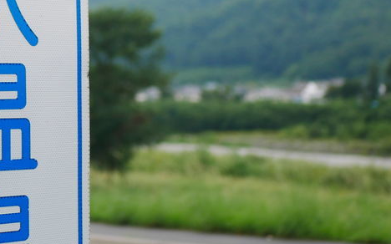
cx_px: 79
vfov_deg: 9.5
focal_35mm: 136
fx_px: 1449
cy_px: -19
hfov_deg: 15.3
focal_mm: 25
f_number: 1.8
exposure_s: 1/3200
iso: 200
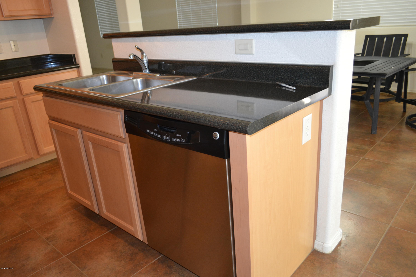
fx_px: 312
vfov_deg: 47.9
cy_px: 138
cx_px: 208
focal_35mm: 27
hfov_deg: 67.4
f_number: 3.5
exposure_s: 1/60
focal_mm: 18
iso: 800
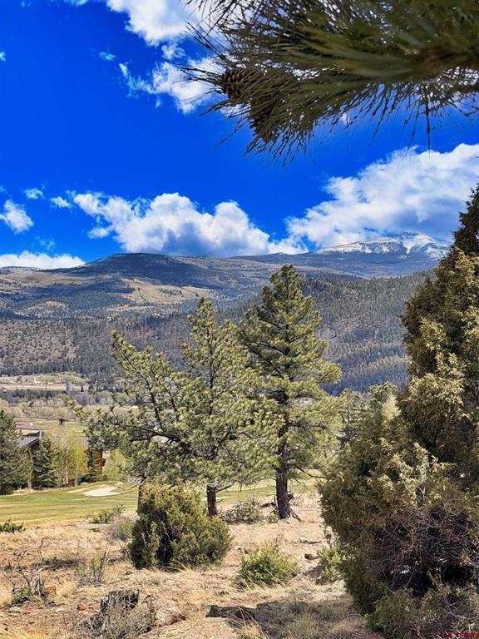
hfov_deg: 24.4
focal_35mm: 60
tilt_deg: +0.2
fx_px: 1107
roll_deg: -0.2
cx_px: 240
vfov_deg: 32.2
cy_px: 320
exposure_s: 1/6536
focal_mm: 6.76
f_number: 1.78
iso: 64
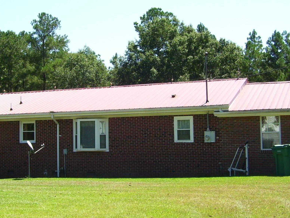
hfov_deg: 31.6
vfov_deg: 24.0
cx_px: 125
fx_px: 511
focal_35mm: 61
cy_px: 105
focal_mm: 6
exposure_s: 1/250
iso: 80
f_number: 4.8
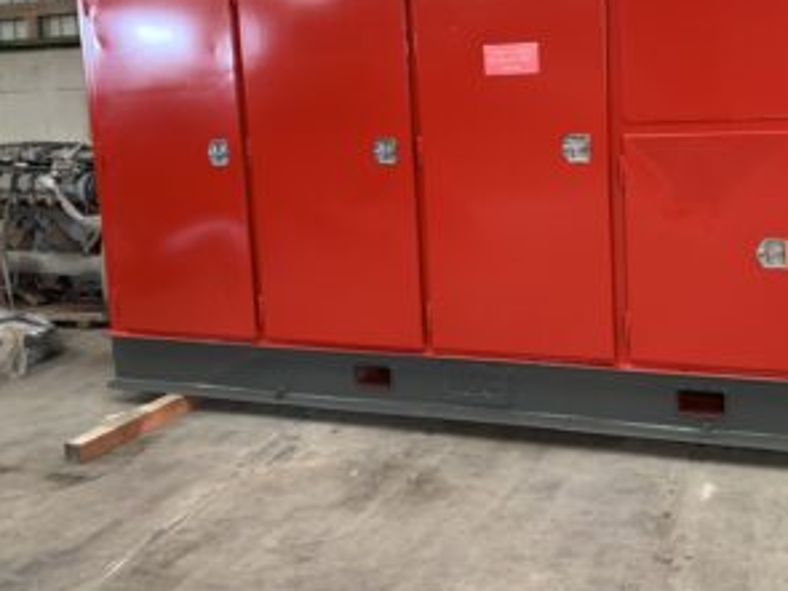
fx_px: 842
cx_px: 513
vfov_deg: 38.2
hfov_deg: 49.4
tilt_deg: -9.6
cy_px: 191
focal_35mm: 37
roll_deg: +3.5
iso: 160
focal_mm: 4.25
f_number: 1.8
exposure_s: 1/60
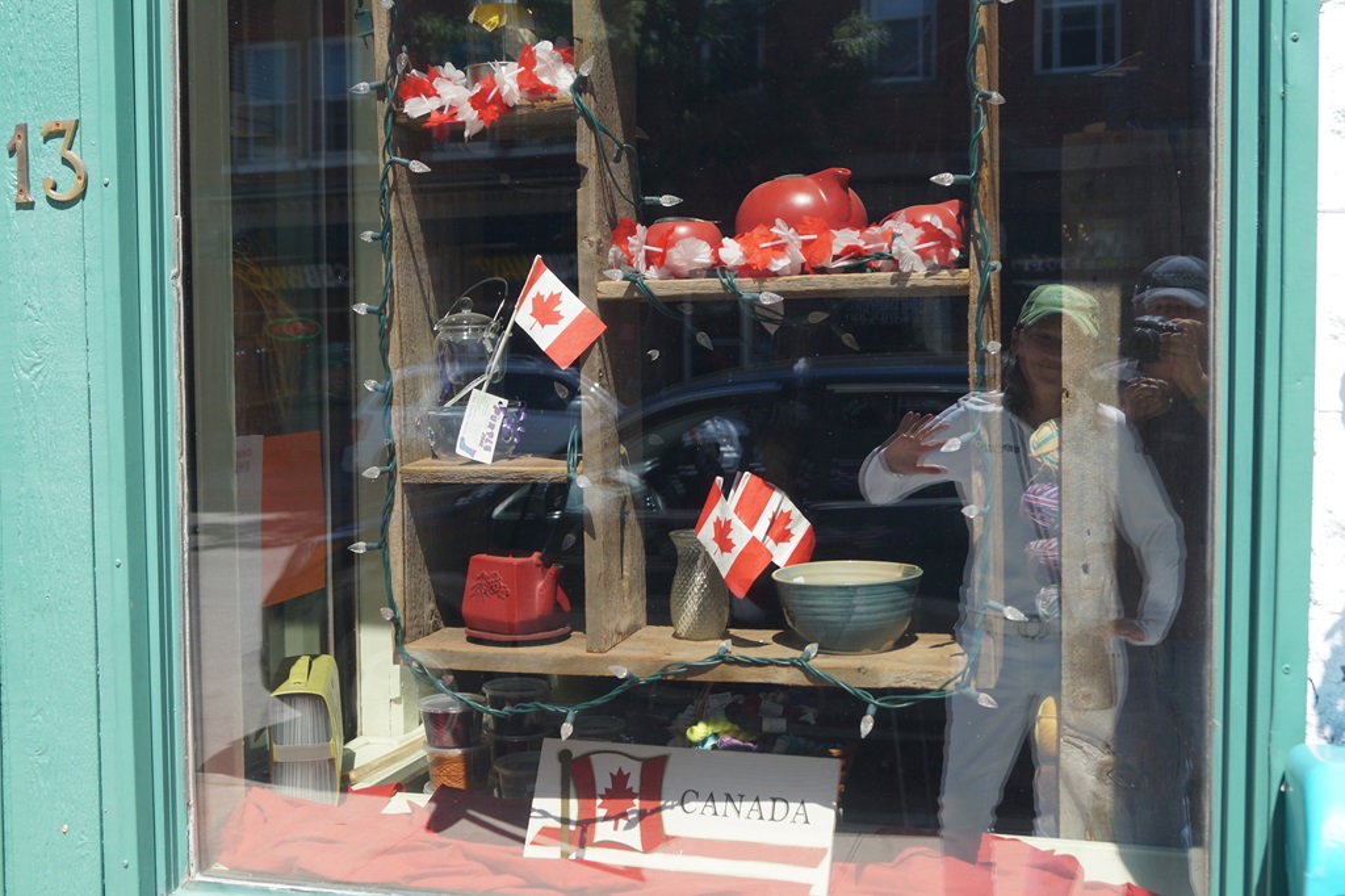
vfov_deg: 31.9
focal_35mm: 42
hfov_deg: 46.4
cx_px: 672
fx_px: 1569
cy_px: 448
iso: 100
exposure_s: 1/200
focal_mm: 28
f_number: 5
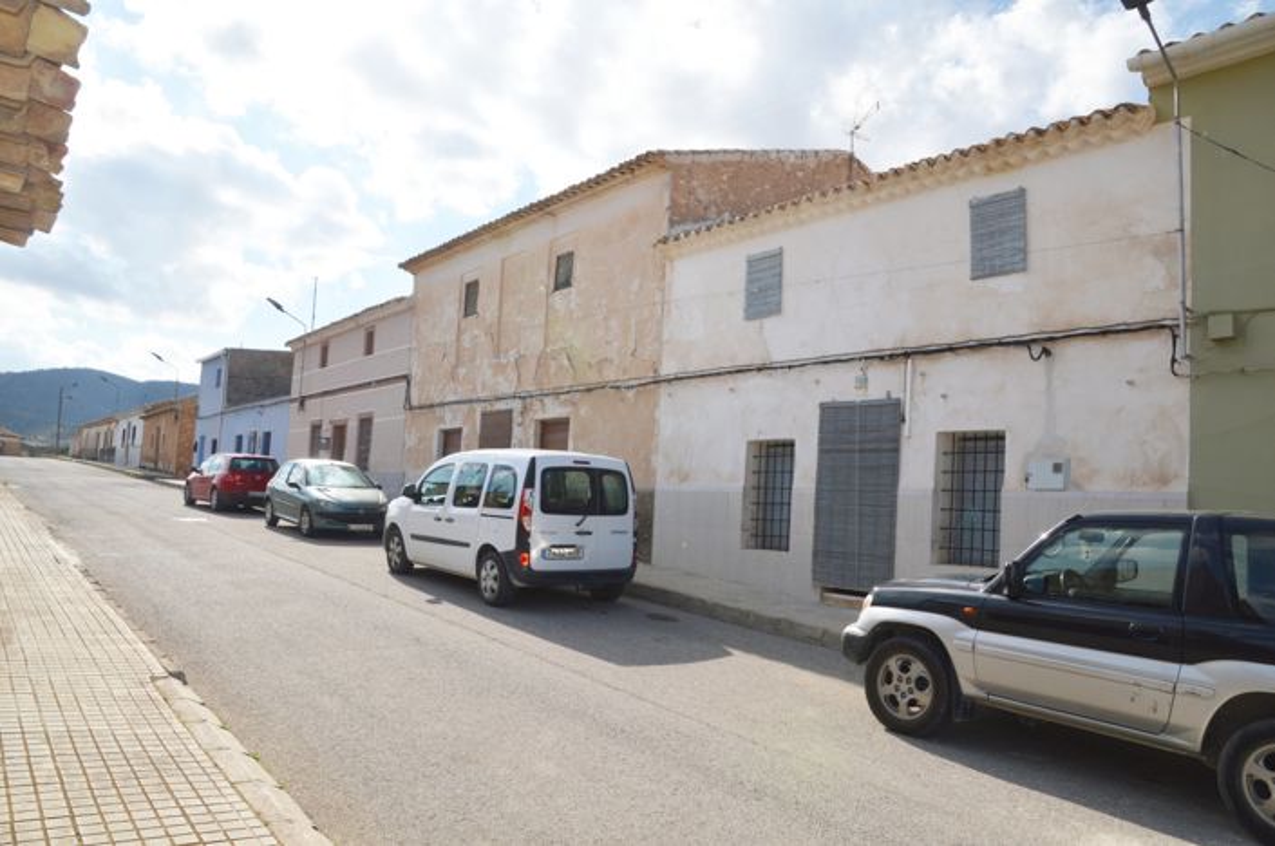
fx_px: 849
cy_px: 423
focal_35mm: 24
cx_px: 638
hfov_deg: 73.8
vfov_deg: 53.0
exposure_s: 1/200
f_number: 9
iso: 100
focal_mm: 16
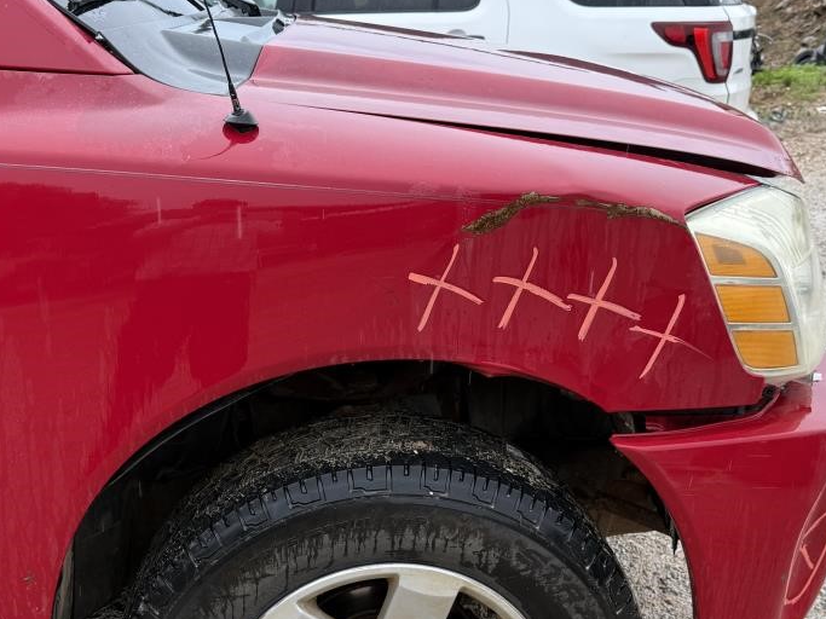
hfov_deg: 42.1
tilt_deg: -24.3
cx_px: 414
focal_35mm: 45
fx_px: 1074
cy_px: 461
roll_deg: -2.6
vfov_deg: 31.6
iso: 80
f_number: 1.78
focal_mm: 6.76
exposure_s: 1/370
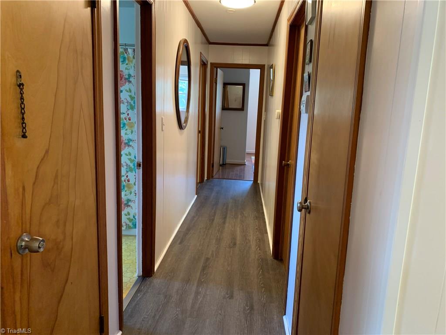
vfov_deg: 53.1
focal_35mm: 26
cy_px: 168
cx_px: 223
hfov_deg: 67.3
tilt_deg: -10.4
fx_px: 335
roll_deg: -1.7
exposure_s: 1/60
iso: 250
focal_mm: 4.25
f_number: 1.8
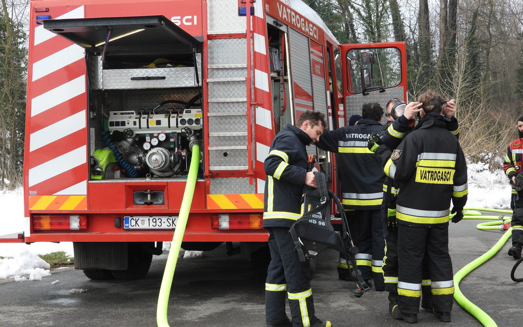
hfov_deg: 25.8
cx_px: 262
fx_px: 1140
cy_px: 151
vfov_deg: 16.3
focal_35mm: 80
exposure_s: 1/500
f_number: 3.5
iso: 100
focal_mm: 13.5
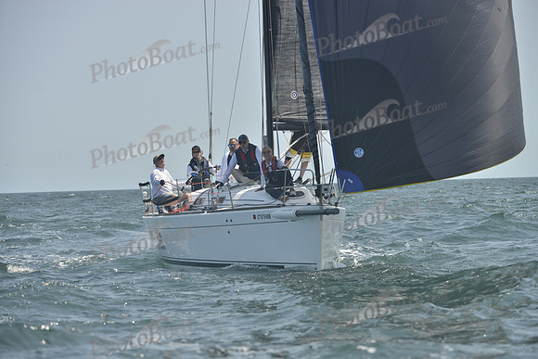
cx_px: 269
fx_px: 2989
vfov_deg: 6.9
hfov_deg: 10.3
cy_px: 180
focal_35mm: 200
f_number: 7.1
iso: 280
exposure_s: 1/1000
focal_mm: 200
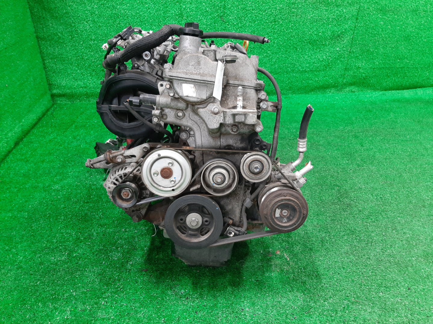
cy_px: 162
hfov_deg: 67.3
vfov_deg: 53.1
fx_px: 325
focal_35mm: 26
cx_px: 216
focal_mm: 3.93
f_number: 1.7
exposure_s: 1/50
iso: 193
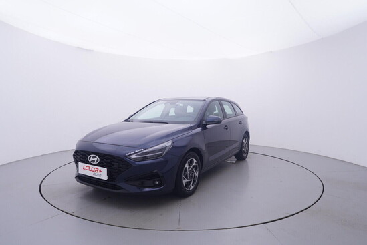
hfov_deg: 77.3
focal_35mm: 22
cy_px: 122
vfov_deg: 56.2
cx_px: 184
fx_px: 230
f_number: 5
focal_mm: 15
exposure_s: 1/80
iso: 200
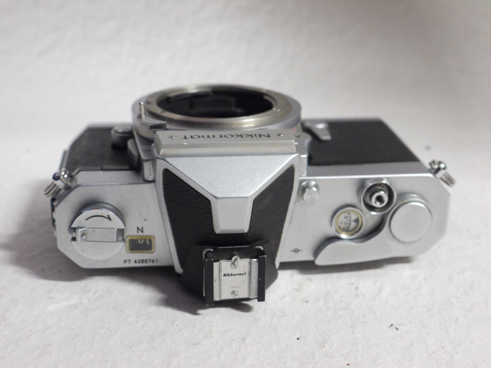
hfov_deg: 32.2
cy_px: 184
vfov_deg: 24.4
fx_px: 851
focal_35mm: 60
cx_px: 246
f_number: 5.6
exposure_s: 1/13
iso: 800
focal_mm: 30
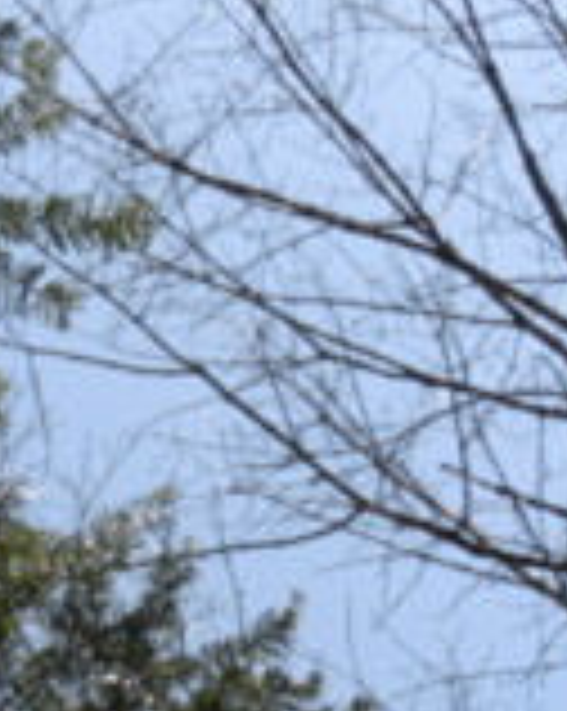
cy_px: 432
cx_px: -22
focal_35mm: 217
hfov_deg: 7.1
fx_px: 4561
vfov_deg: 8.9
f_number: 4.9
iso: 80
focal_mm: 13.79
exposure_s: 1/800
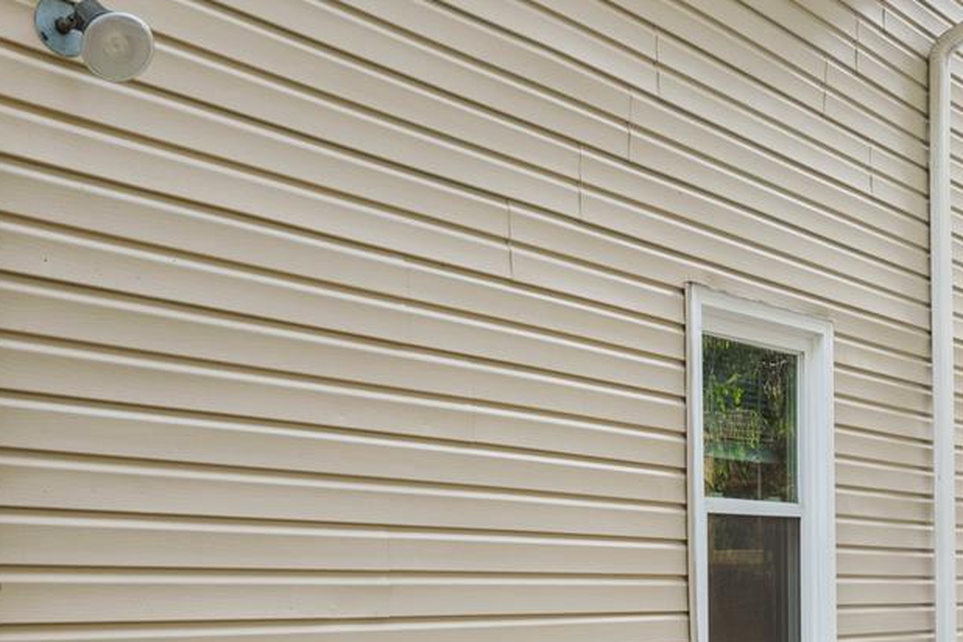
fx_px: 1418
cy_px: 590
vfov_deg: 24.7
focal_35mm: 53
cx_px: 664
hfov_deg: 37.0
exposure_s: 1/25
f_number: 8
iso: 640
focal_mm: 16
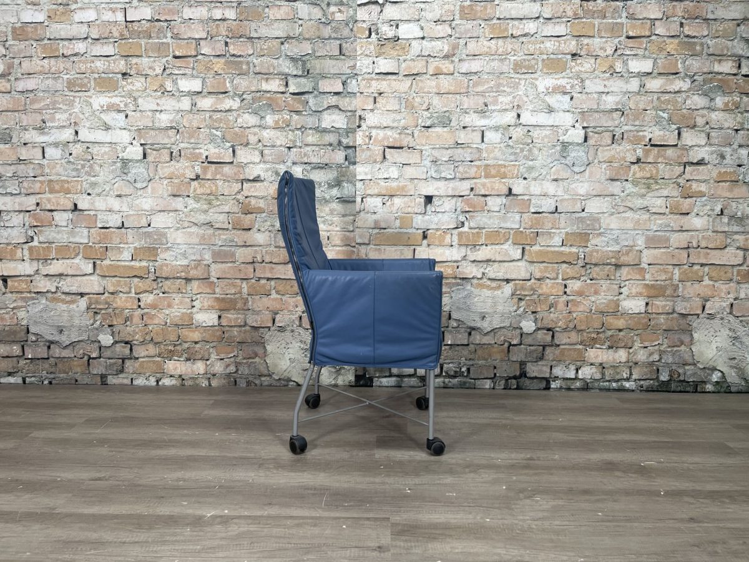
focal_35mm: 26
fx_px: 563
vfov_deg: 53.1
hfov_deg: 67.3
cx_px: 374
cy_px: 281
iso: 100
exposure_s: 1/100
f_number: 1.6
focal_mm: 5.1
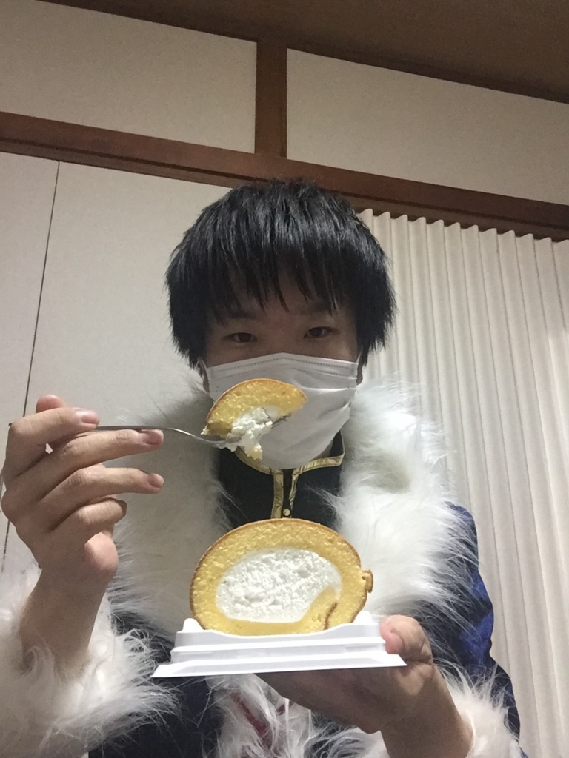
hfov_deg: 45.4
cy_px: 379
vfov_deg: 58.4
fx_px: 679
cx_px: 284
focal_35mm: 31
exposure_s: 1/17
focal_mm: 2.65
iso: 250
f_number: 2.2
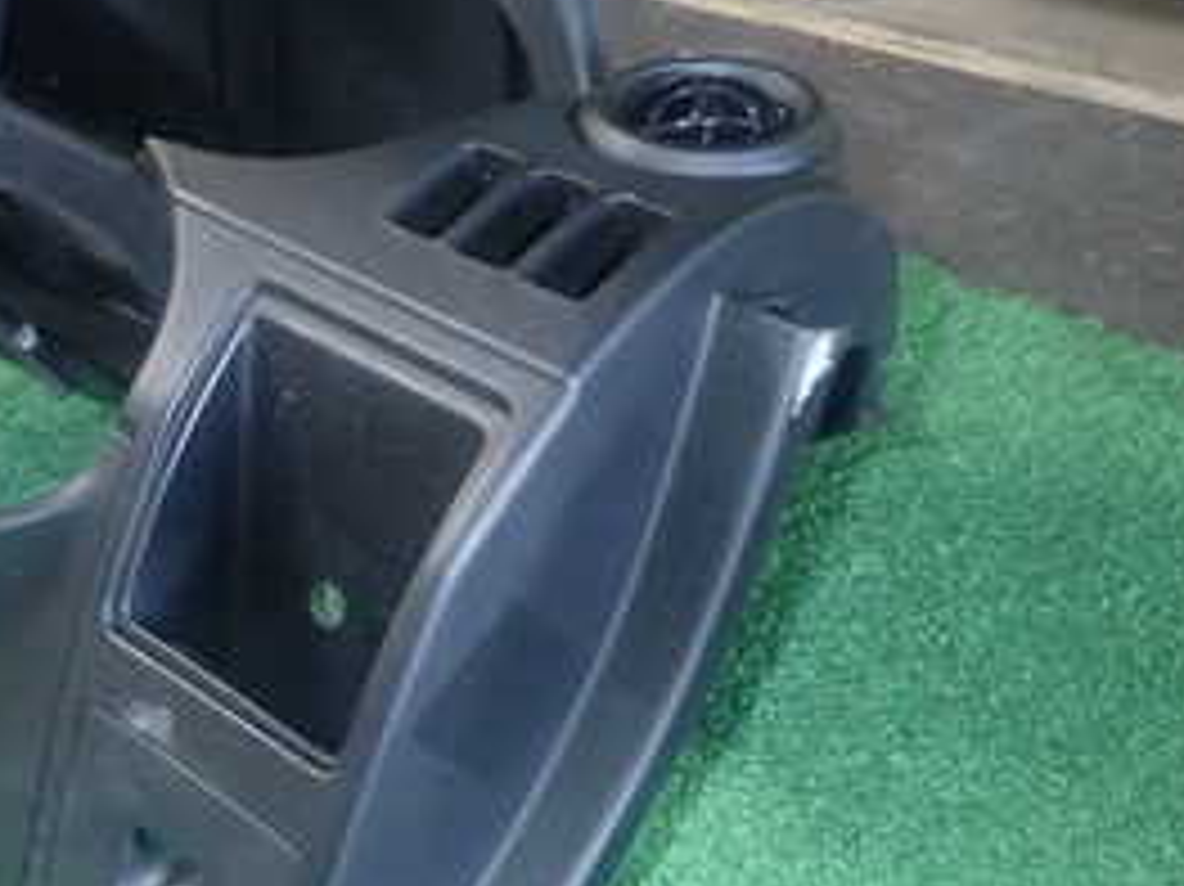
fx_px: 1949
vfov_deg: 25.6
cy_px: 508
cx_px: -68
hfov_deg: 30.7
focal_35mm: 57
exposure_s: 1/30
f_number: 2
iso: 200
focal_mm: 4.5
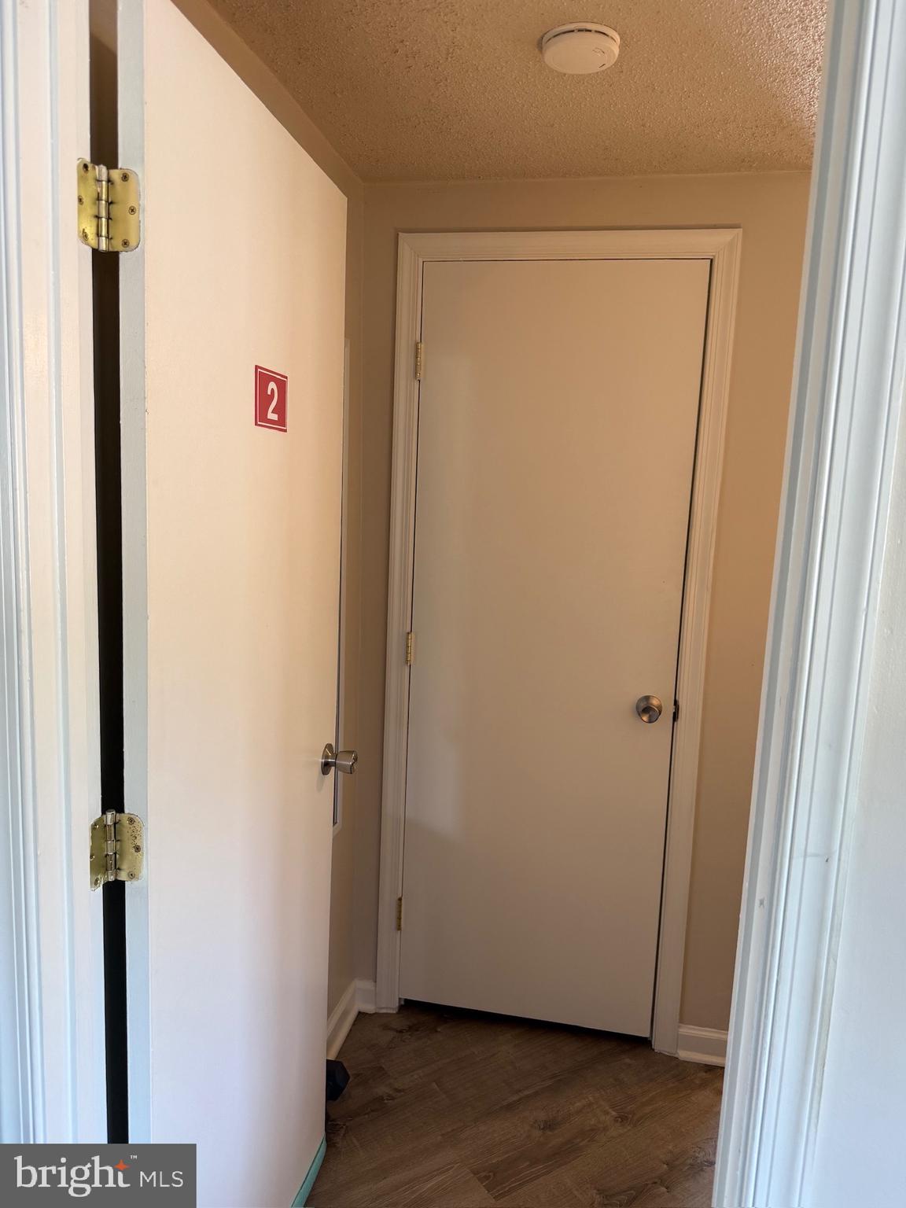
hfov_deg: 56.8
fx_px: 838
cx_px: 453
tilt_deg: -6.9
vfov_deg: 71.6
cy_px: 604
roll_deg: -3.7
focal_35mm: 24
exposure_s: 1/120
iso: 160
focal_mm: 6.76
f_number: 1.78
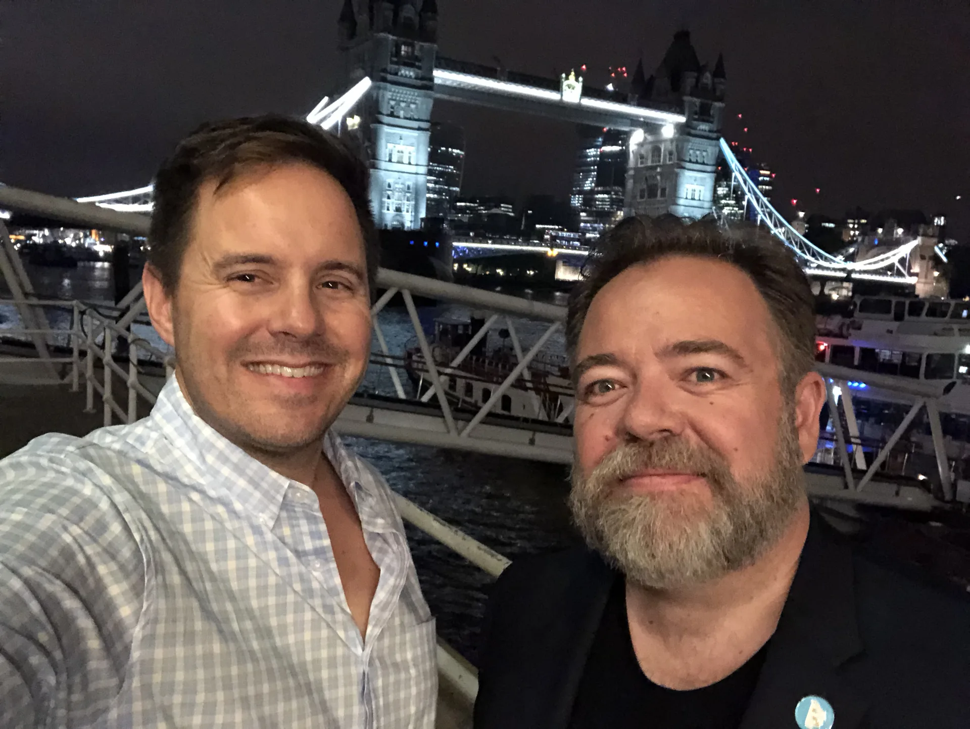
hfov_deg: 56.8
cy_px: 364
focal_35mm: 32
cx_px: 485
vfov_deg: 44.2
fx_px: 897
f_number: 2.2
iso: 1000
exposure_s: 1/17
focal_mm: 2.87
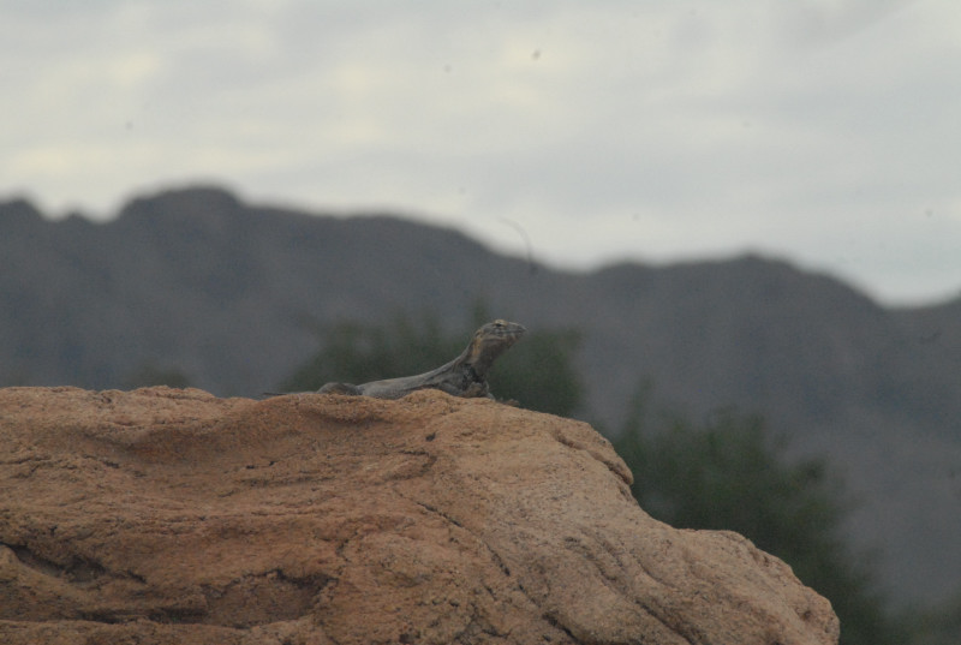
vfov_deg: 3.1
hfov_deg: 4.6
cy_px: 322
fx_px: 12037
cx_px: 480
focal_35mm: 450
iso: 1600
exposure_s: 1/1250
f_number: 18
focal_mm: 300
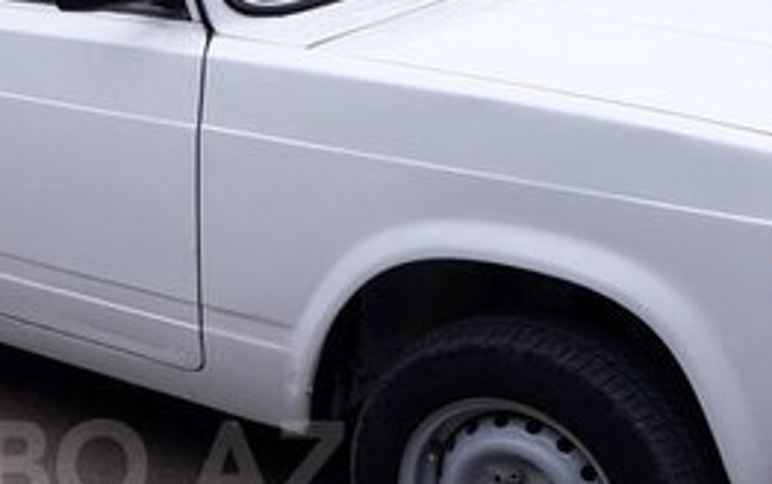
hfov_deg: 27.3
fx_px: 1515
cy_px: 465
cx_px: 44
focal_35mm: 72
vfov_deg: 17.8
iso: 40
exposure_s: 1/741
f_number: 1.9
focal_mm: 3.6
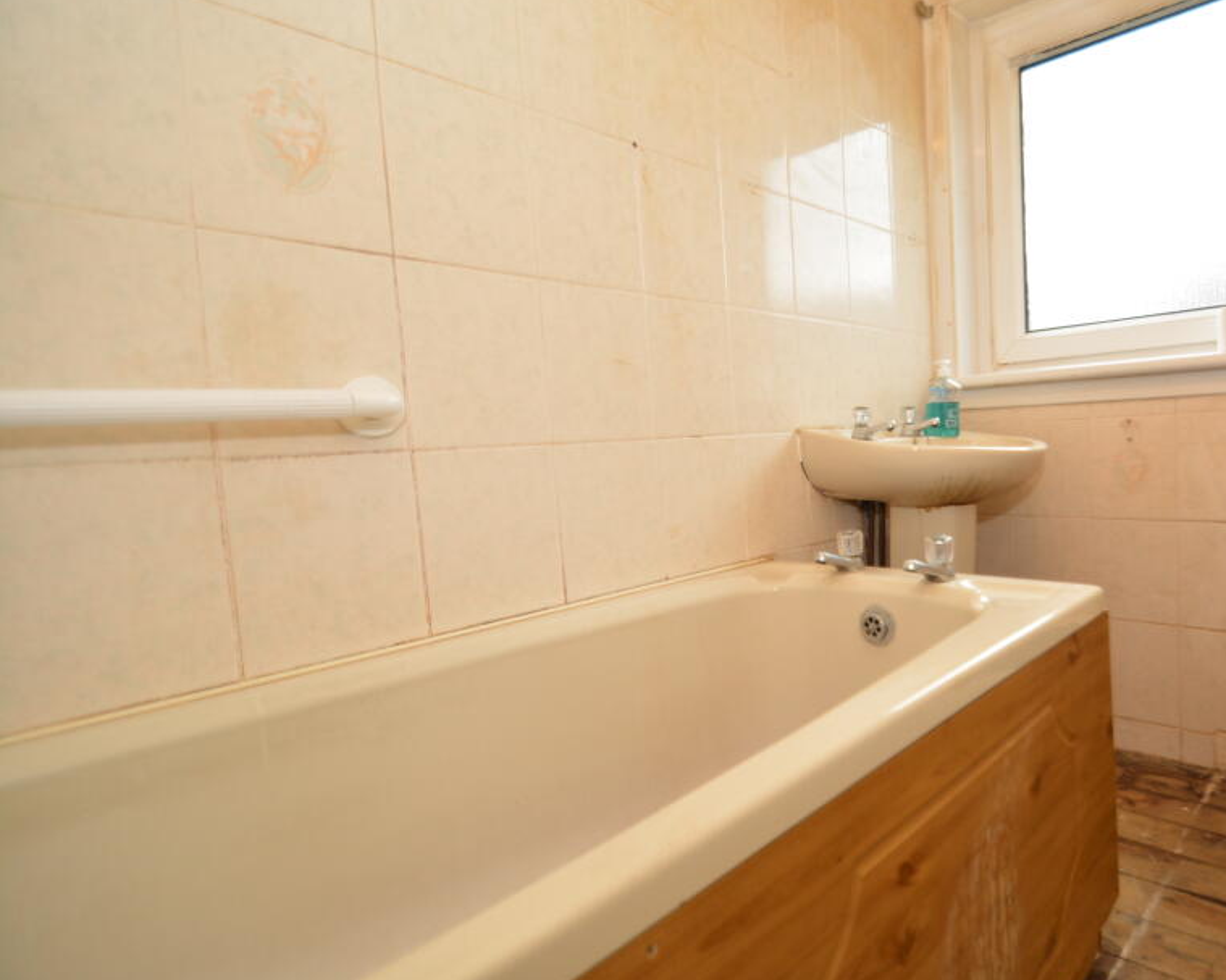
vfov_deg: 70.8
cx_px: 825
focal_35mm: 19
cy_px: 465
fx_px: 689
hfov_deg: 80.3
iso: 320
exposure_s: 1/60
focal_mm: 10
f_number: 4
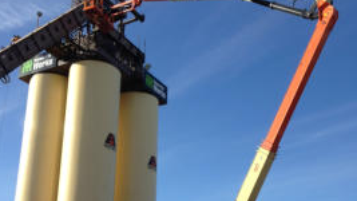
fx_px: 464
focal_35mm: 49
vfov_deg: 24.0
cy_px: 161
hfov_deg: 42.1
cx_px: 178
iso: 50
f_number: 2.4
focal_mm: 4.12
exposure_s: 1/1106
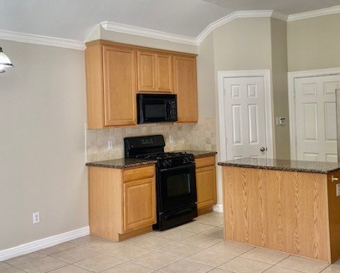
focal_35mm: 40
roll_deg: +1.4
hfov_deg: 45.7
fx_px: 403
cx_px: 157
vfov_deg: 37.2
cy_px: 109
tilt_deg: +1.9
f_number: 1.8
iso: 80
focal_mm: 4.25
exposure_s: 1/120
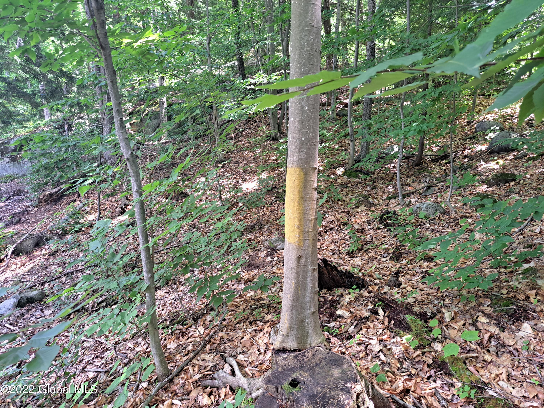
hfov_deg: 71.6
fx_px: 377
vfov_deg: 56.8
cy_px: 204
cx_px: 272
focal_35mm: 24
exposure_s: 1/30
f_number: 1.8
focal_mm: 5.23
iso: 100
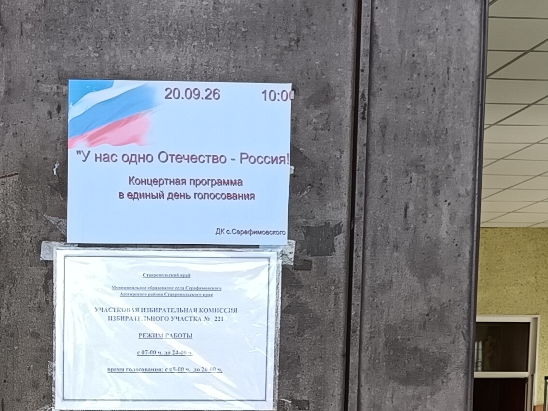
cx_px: 1
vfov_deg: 16.5
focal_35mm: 84
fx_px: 1330
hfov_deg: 22.4
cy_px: 551
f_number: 1.75
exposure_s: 1/100
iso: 169
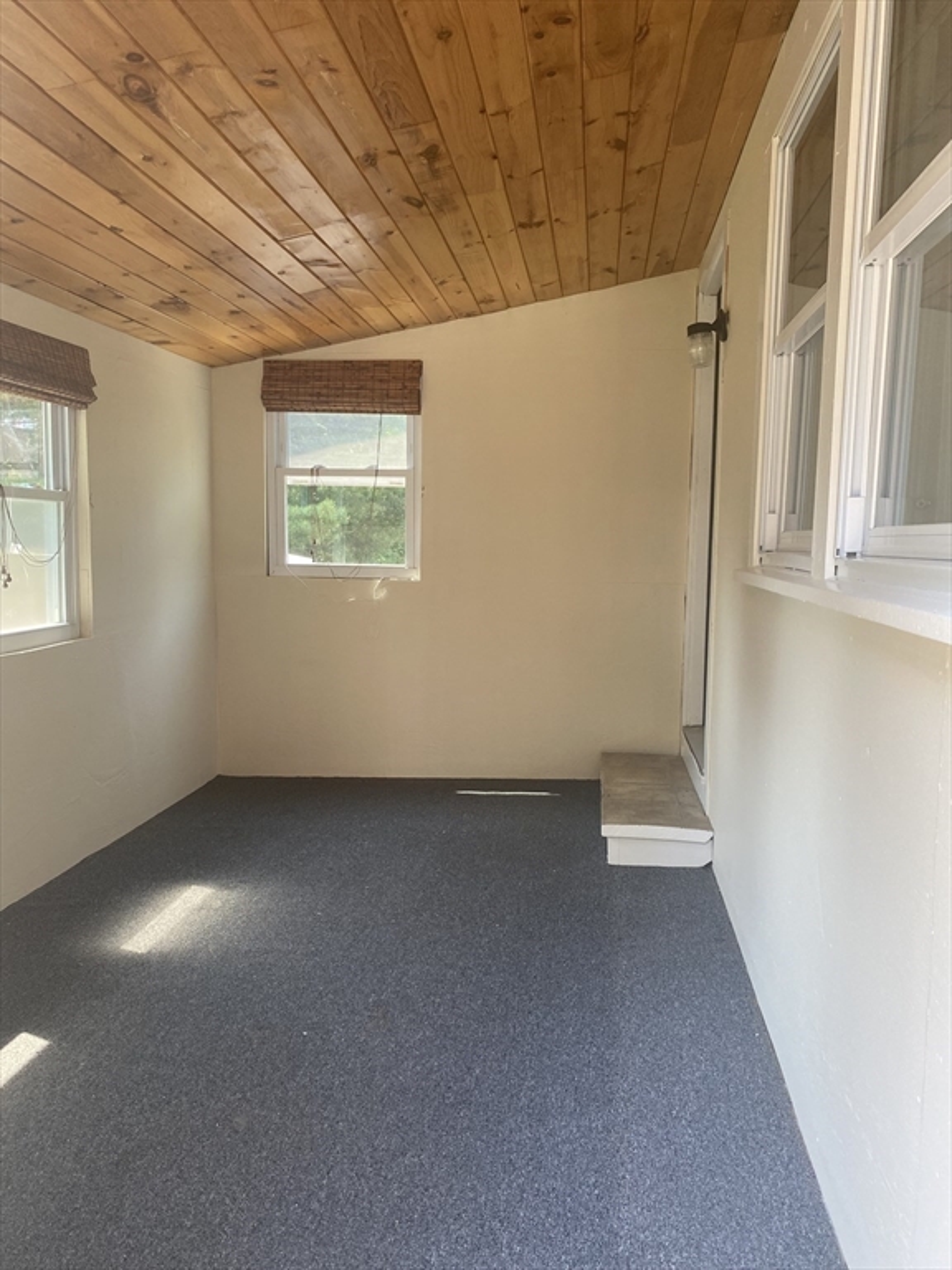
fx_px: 953
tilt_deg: -5.9
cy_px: 635
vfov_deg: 67.3
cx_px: 476
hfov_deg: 53.1
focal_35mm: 26
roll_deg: -0.2
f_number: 1.8
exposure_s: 1/122
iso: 100
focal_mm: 4.25
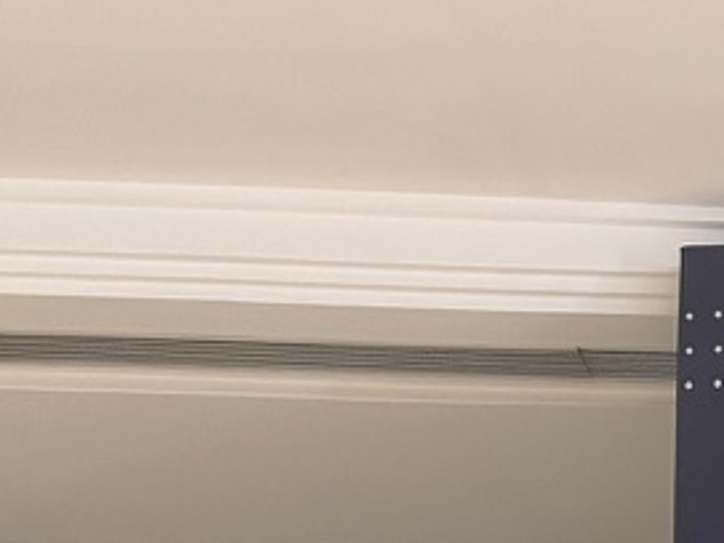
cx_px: 1179
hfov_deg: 17.4
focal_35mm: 98
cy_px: 982
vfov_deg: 13.5
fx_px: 2050
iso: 400
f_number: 1.6
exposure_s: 1/50
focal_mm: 5.96
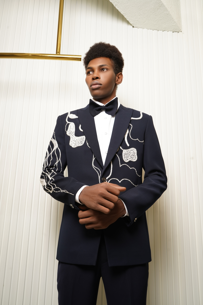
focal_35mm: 54
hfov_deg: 25.1
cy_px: 152
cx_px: 102
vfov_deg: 36.9
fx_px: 457
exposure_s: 1/100
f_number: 9
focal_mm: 54
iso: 320
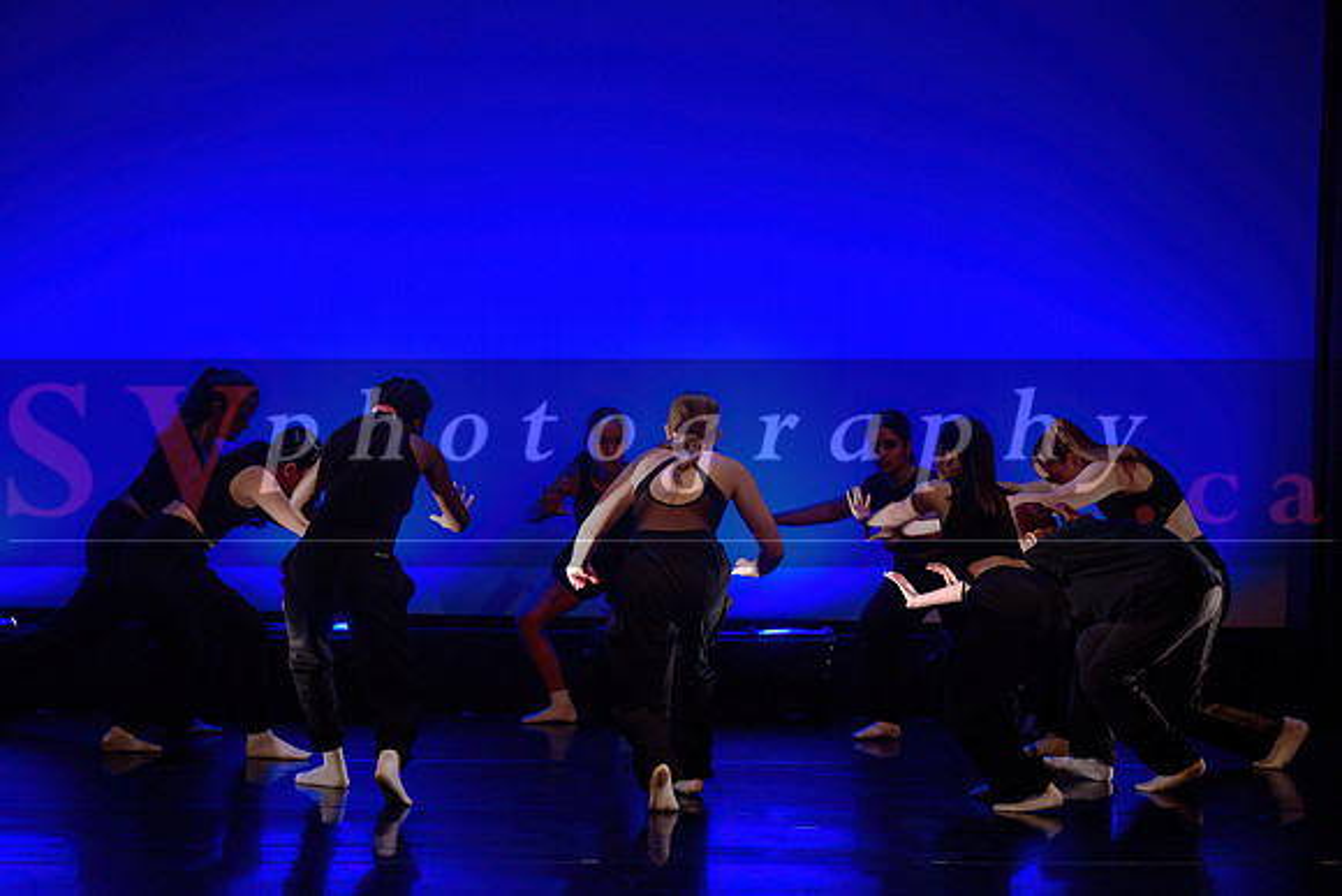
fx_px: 5033
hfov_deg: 15.2
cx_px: 671
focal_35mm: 135
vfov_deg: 10.2
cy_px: 448
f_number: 2.8
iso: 1600
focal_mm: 135
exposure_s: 1/200
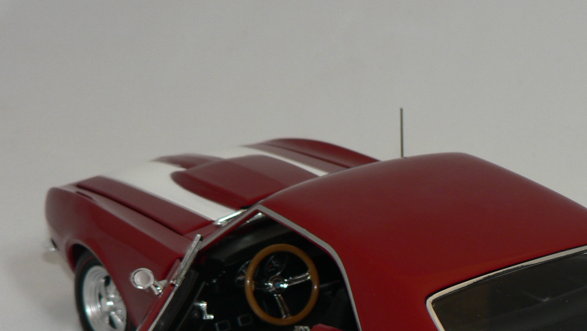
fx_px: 1790
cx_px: 454
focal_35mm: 115
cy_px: 344
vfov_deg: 10.4
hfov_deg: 18.5
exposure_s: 1/60
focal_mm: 10.1
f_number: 3.2
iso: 80
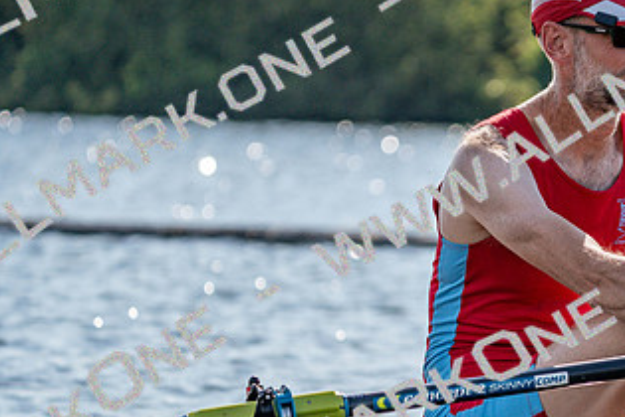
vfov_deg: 3.7
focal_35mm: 368
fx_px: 6388
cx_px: 558
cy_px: 283
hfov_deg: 5.6
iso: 200
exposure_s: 1/1600
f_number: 5.6
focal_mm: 200
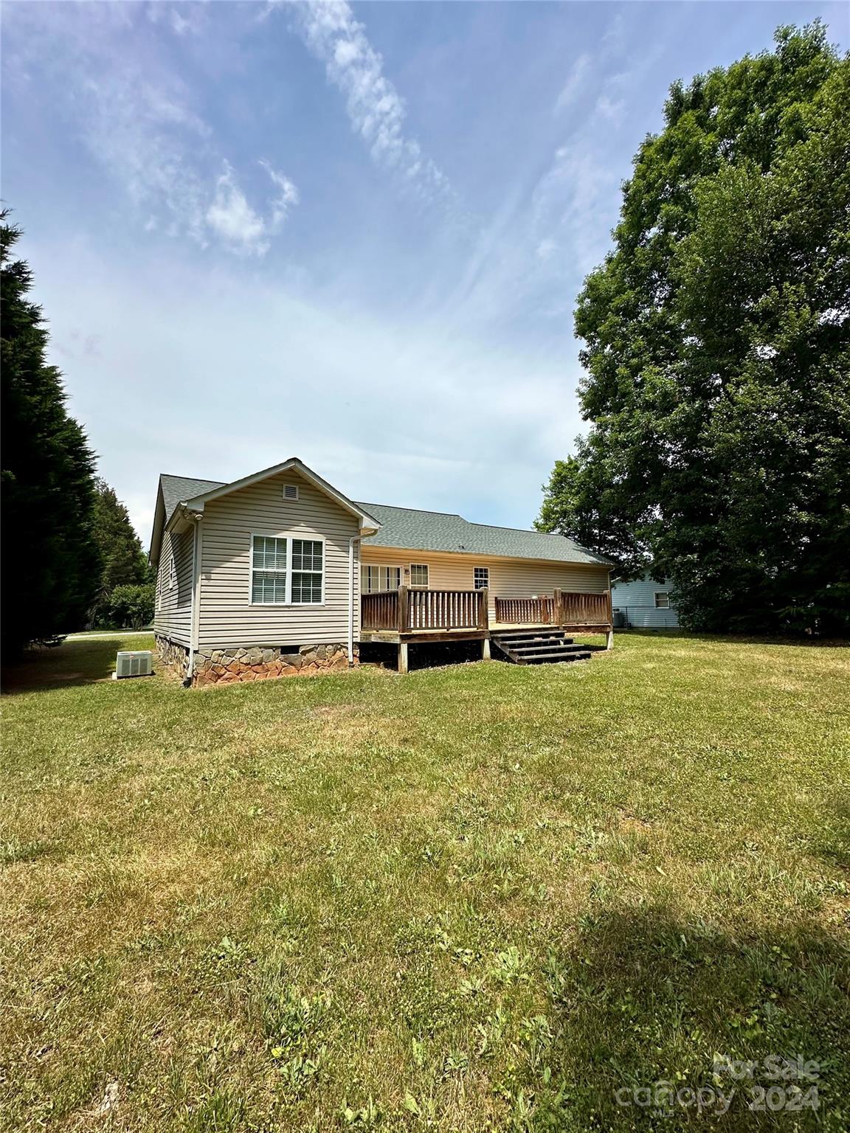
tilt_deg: +5.9
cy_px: 566
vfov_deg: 102.1
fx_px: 458
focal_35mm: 14
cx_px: 425
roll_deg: +0.3
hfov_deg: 85.7
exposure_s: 1/3401
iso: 50
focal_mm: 2.22
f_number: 2.2
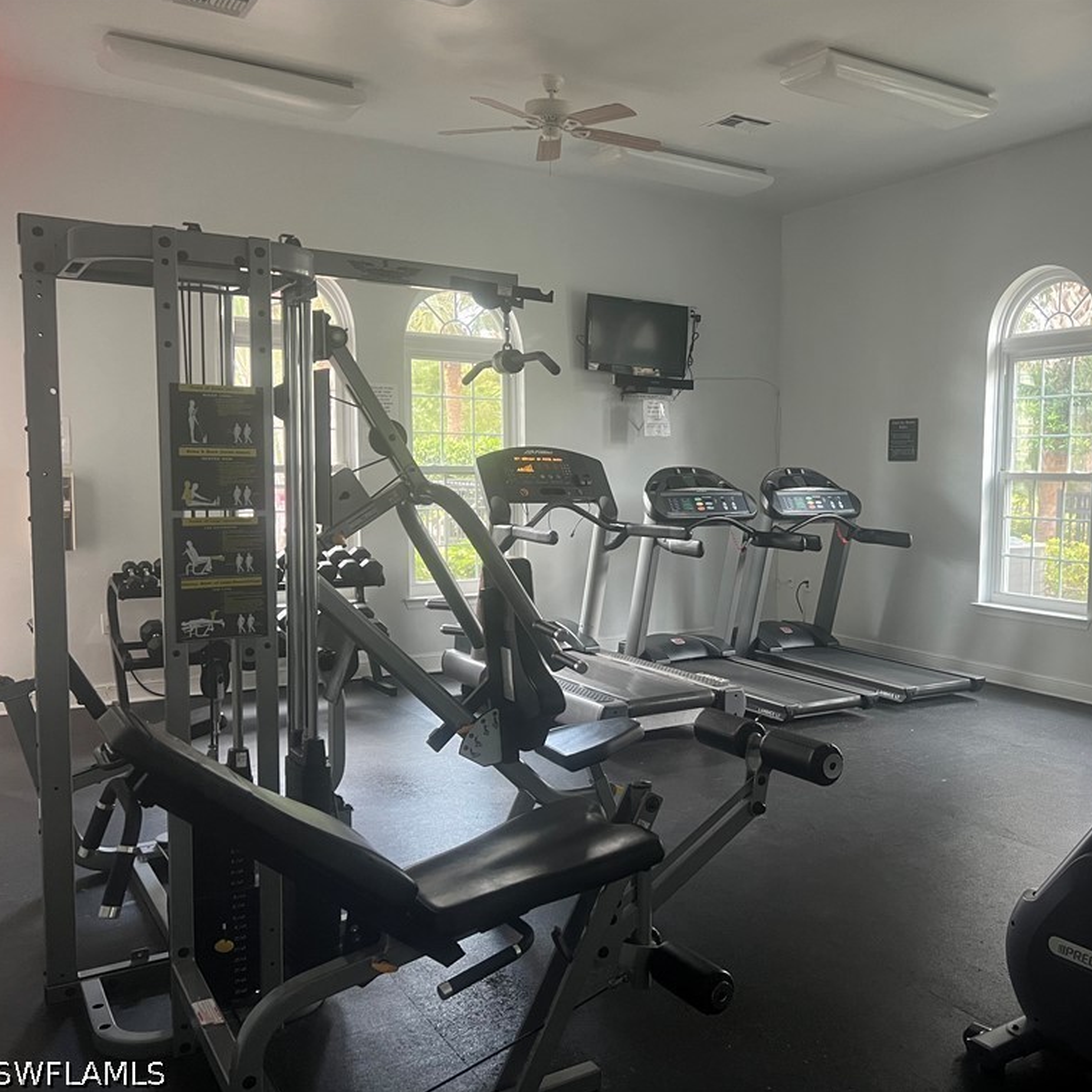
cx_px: 722
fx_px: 1106
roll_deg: -0.4
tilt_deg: -4.8
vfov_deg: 52.5
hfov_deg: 51.6
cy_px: 545
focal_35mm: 31
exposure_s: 1/60
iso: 250
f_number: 1.5
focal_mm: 5.7
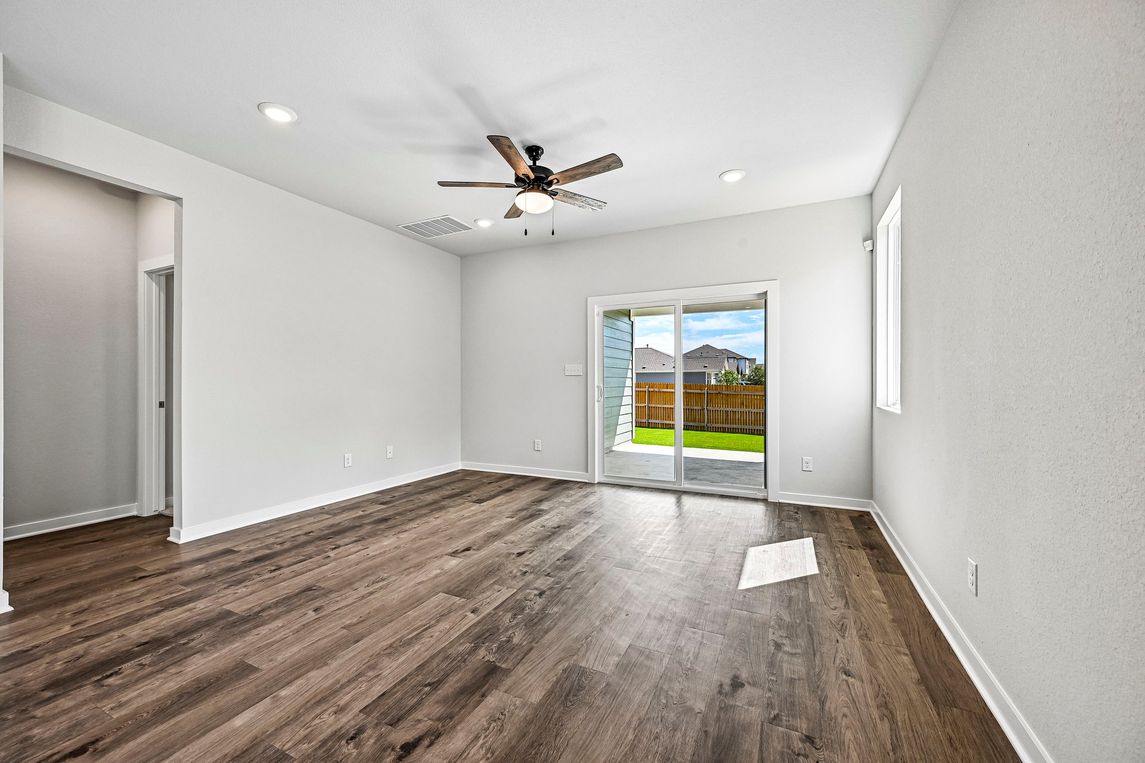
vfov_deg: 81.2
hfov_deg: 104.3
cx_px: 572
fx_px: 445
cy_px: 382
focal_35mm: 14
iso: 100
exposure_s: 1/30
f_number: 8
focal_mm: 14
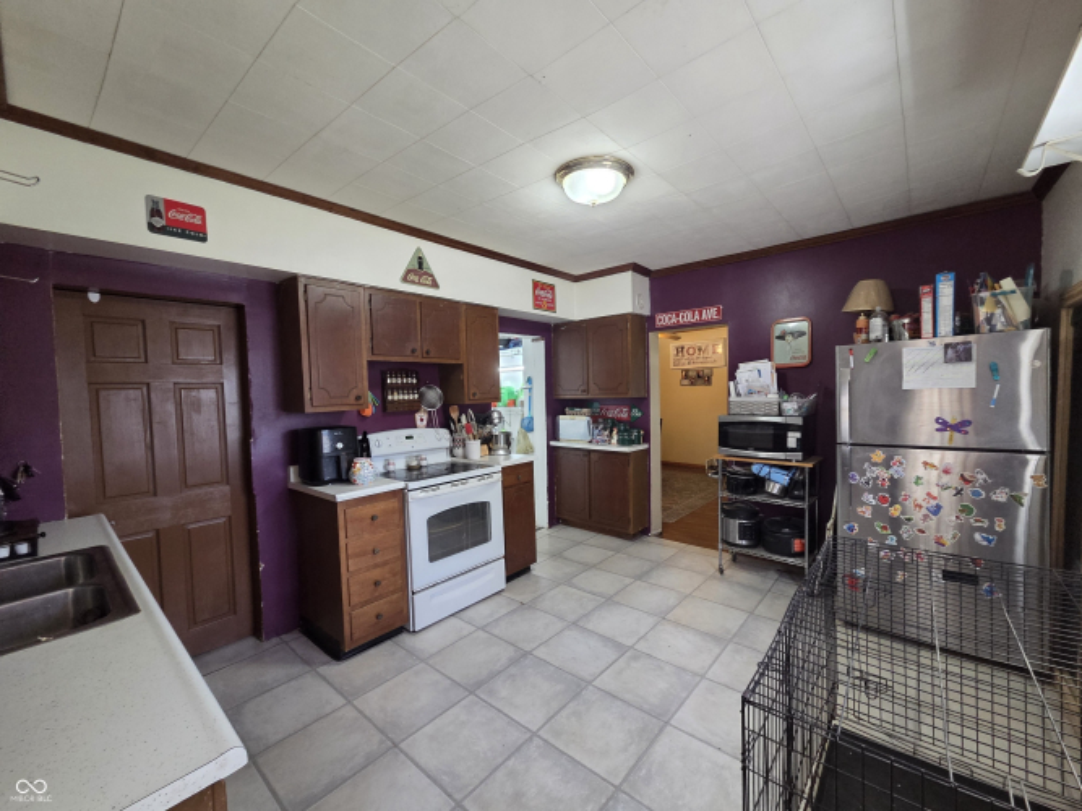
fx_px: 406
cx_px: 541
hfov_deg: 106.2
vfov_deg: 89.9
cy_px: 406
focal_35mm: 13
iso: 400
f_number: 2.2
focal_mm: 2.2
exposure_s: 1/60
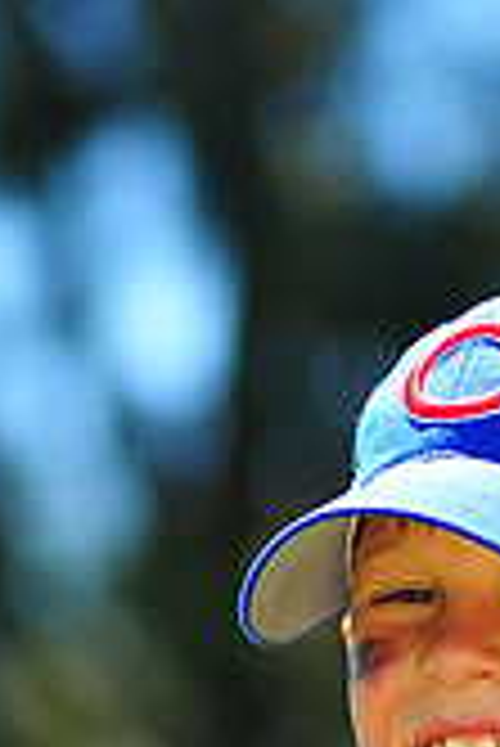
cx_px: 486
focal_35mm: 627
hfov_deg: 2.2
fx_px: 13034
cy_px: 1192
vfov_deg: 3.3
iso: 200
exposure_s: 1/400
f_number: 5
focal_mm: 180
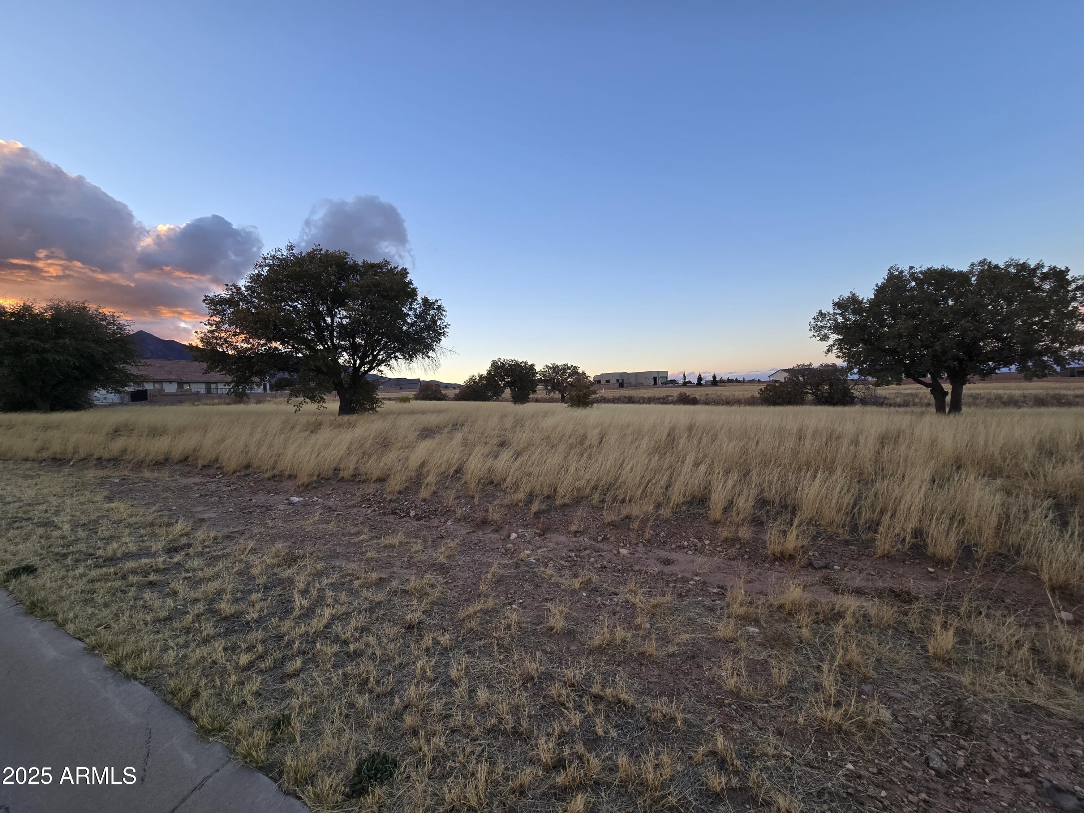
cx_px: 542
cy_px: 406
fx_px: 407
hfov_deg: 106.2
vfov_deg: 89.9
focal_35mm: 13
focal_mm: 2.2
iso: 50
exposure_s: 1/120
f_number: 2.2
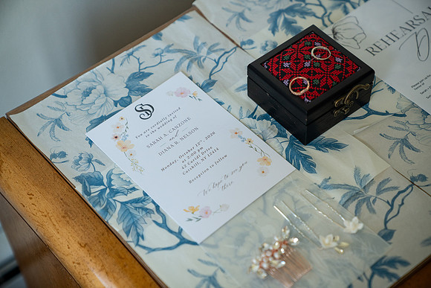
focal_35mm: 70
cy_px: 144
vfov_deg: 19.5
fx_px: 838
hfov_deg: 28.8
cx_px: 216
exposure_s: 1/100
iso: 800
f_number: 3.2
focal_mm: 70
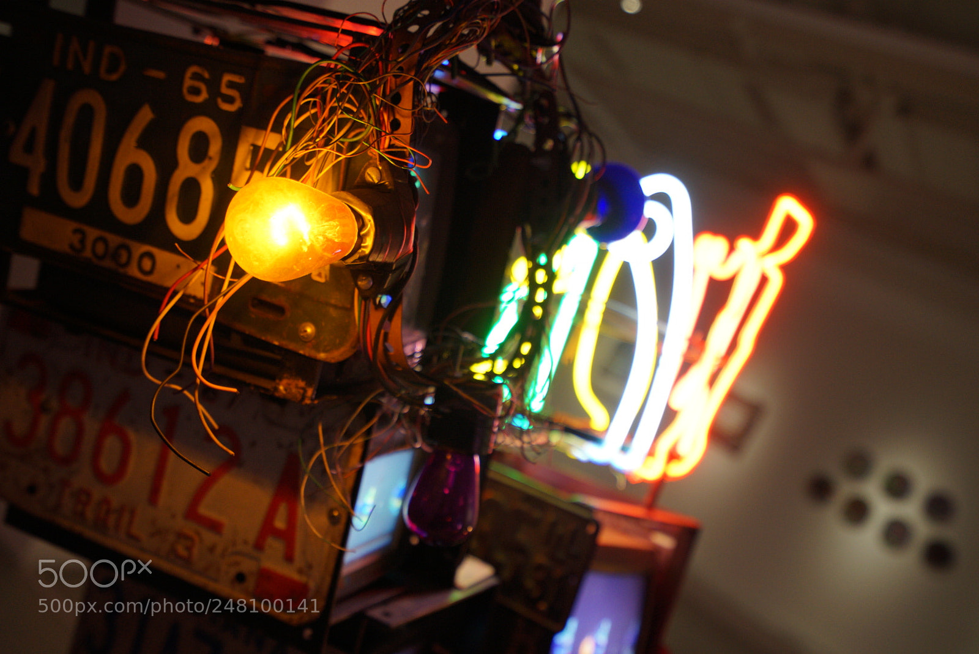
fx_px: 952
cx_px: 490
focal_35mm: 35
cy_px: 327
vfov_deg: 37.9
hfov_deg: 54.4
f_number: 4
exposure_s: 1/60
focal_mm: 35
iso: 800
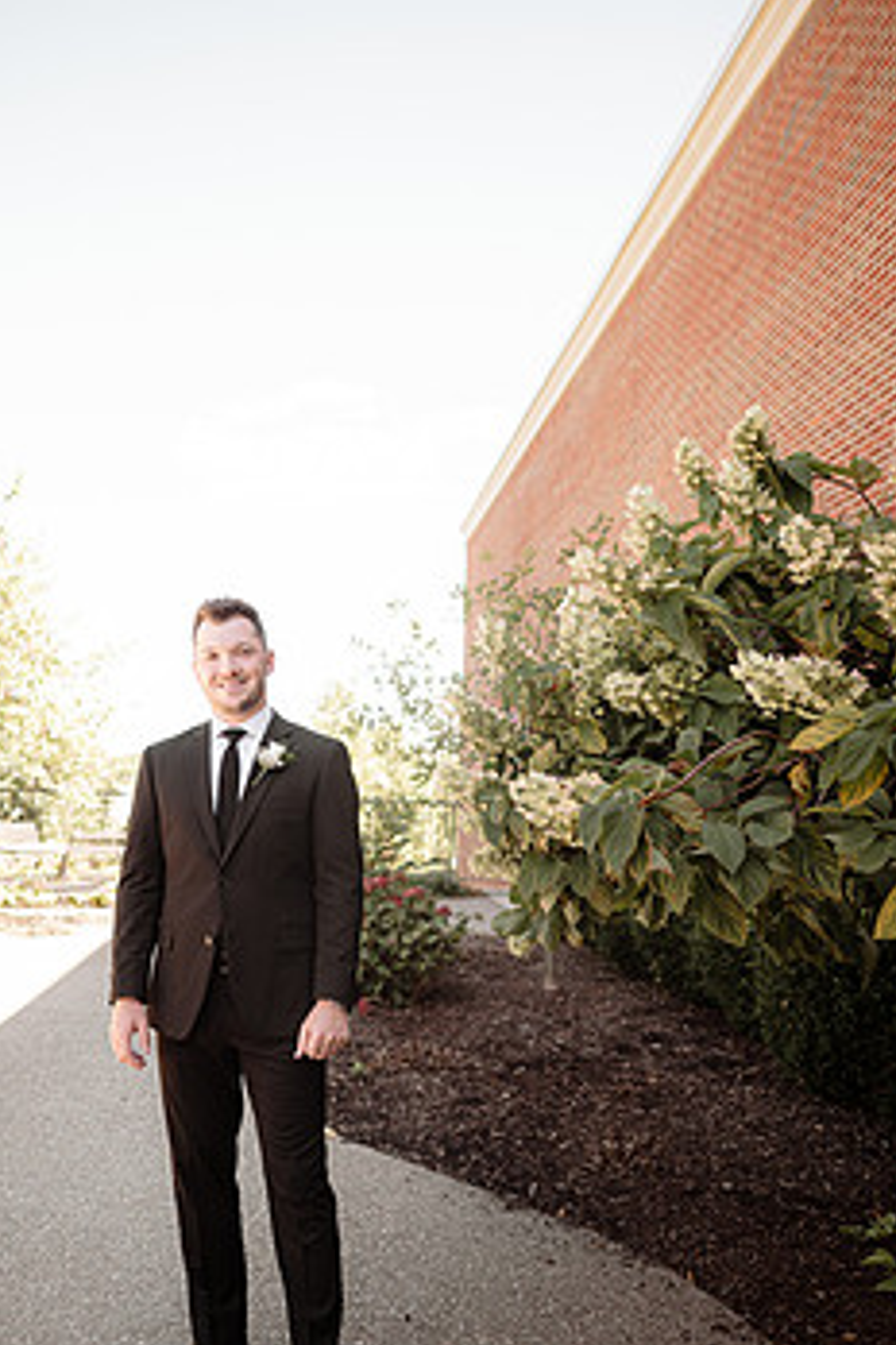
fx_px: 1157
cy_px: 758
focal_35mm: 31
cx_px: 328
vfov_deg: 60.1
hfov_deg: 42.0
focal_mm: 24
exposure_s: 1/500
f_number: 2.2
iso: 125
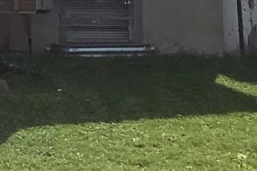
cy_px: -161
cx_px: -135
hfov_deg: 12.9
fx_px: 1070
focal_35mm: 150
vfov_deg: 8.7
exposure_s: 1/2203
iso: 25
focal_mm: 3.3
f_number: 2.4
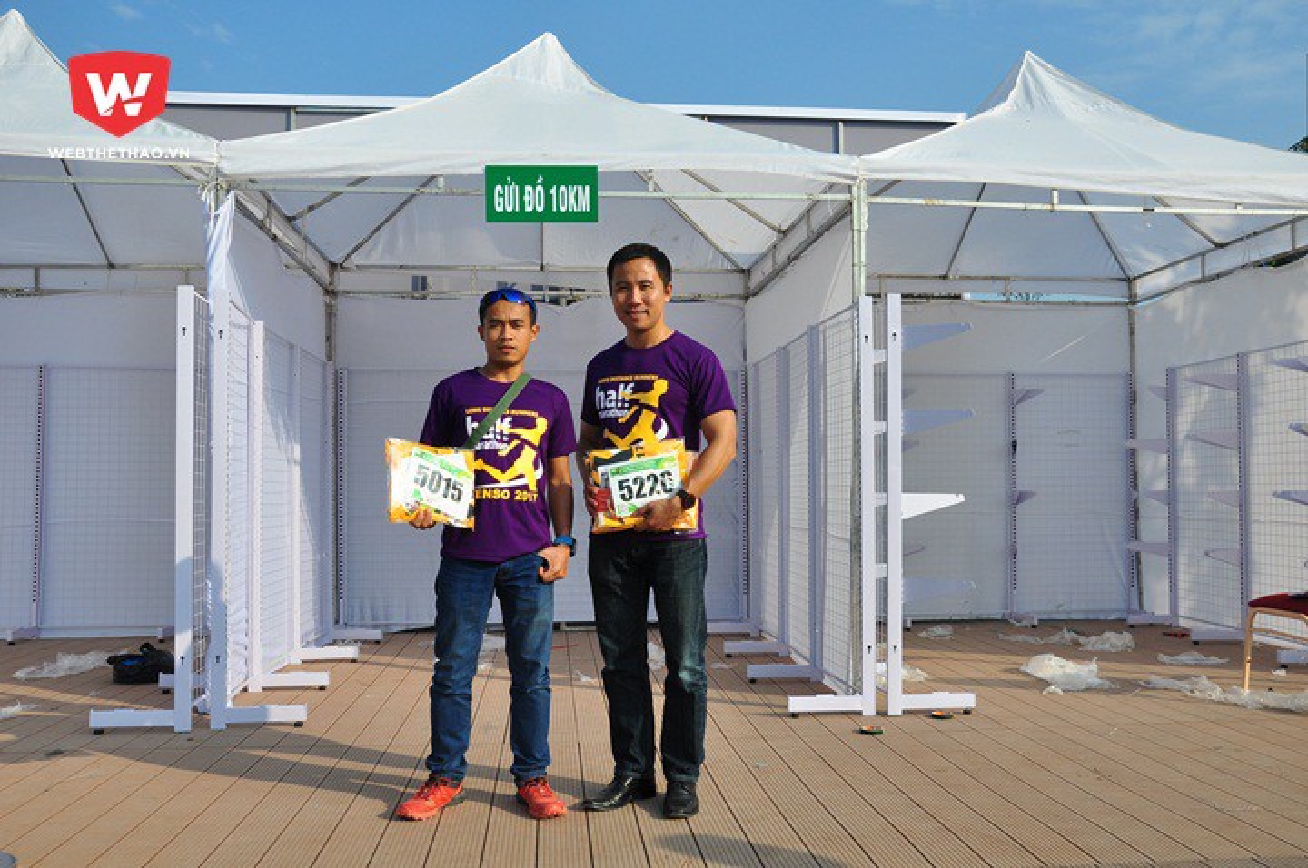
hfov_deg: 59.6
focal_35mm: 32
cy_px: 434
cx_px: 654
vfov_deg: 41.6
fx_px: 1143
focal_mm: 21
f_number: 10
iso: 200
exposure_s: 1/320
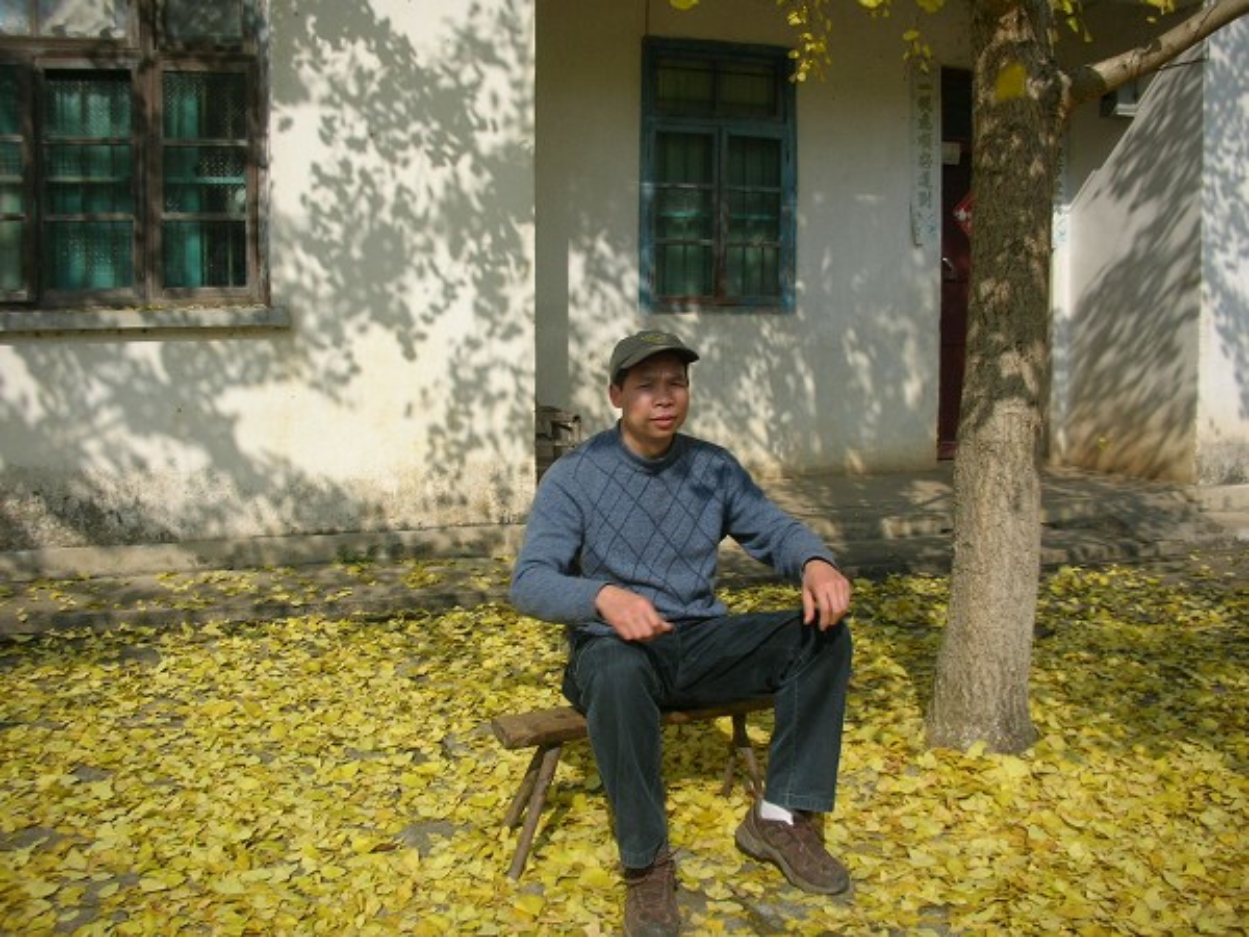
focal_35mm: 35
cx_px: 624
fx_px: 1263
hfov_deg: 52.6
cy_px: 468
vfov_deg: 40.7
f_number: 8.5
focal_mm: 5.8
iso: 50
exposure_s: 1/107
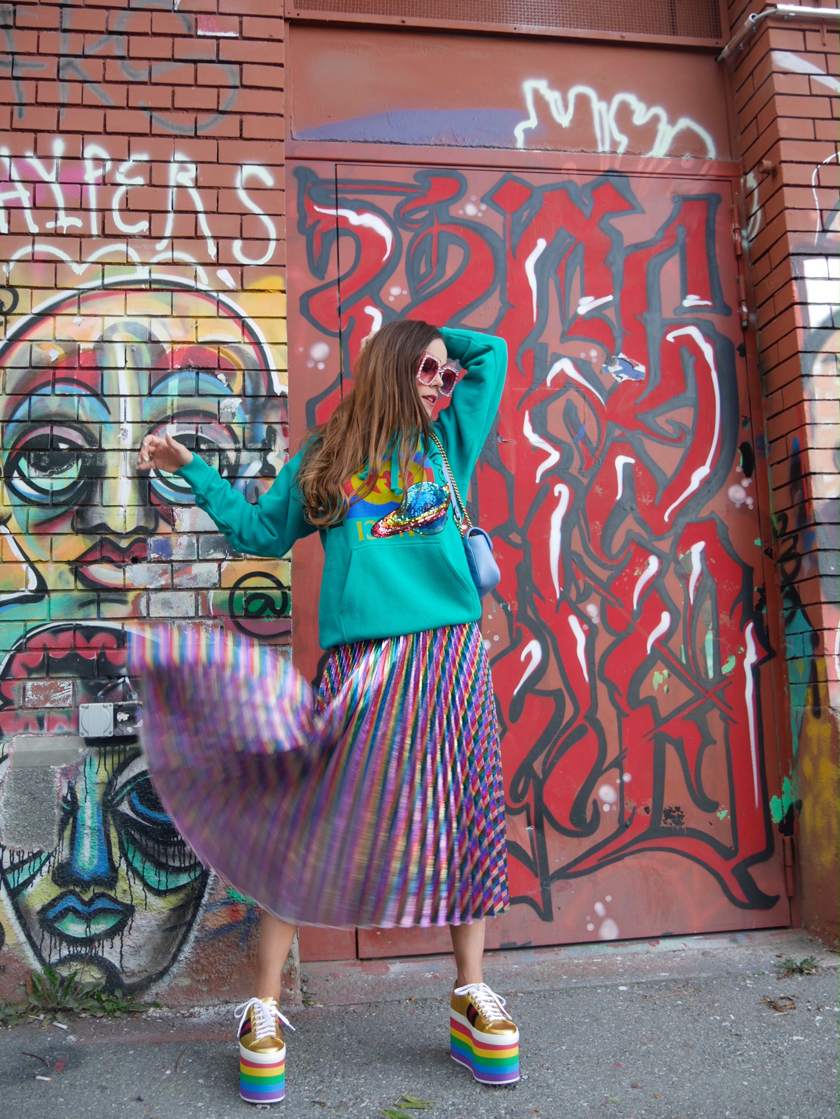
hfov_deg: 41.8
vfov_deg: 53.9
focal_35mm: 34
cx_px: 420
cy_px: 560
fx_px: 1099
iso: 200
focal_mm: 17
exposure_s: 1/25
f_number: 3.7
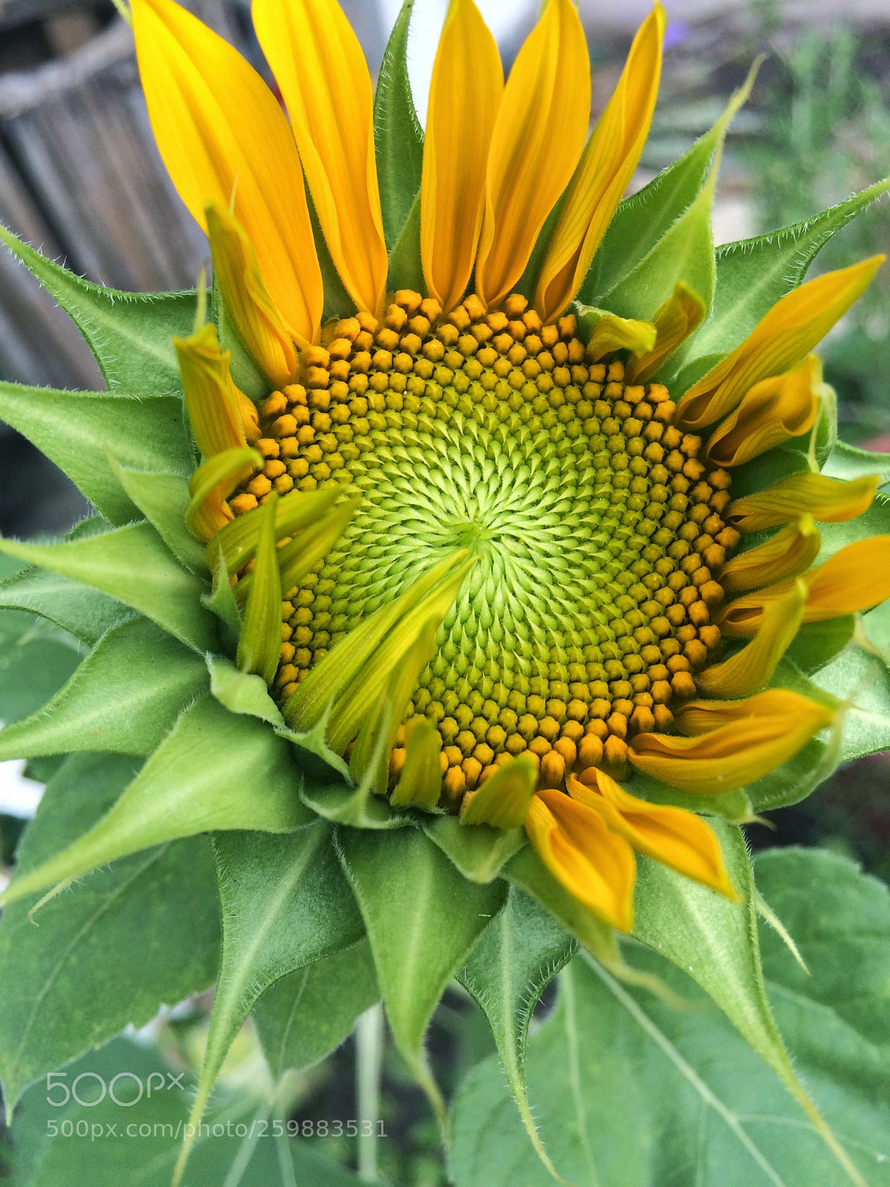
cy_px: 594
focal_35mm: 29
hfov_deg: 48.2
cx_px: 445
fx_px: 994
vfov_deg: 61.7
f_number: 2.2
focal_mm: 4.15
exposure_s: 1/507
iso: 32
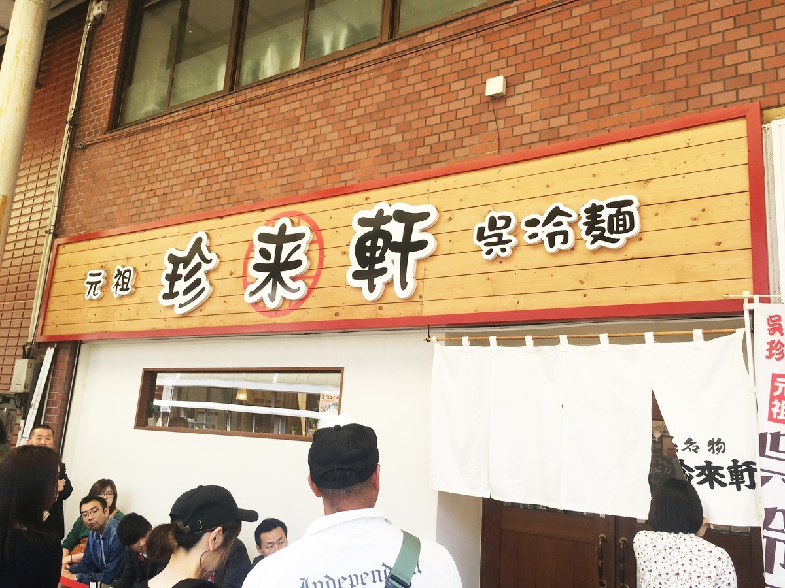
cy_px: 294
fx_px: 658
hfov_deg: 61.7
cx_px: 392
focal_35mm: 29
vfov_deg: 48.2
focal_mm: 4.15
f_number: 2.2
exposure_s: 1/289
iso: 25
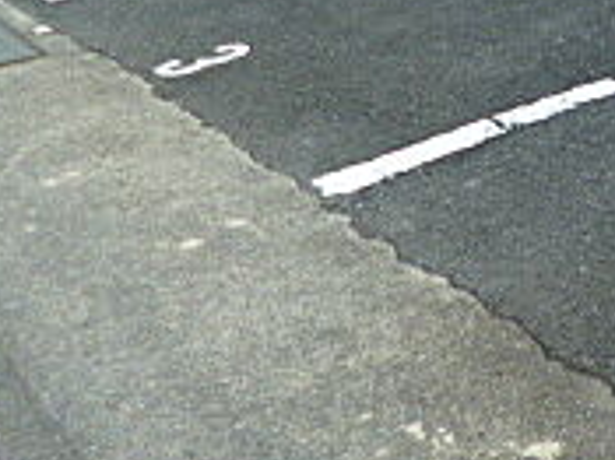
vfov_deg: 15.7
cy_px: -190
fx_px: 1562
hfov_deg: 20.2
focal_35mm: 88
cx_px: 819
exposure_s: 1/400
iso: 100
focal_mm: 4.3
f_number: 2.5
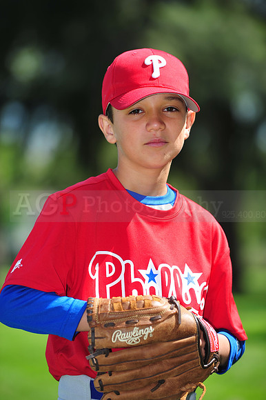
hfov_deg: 6.9
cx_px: 133
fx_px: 2219
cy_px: 200
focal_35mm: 200
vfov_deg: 10.3
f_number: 4.5
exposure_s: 1/800
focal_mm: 200
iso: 200
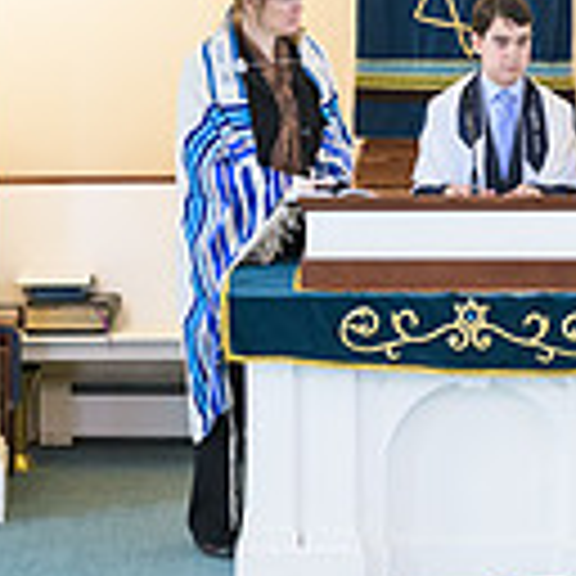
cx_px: 490
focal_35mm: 327
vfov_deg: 5.4
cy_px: 65
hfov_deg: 5.4
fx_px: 6156
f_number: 3.2
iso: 1250
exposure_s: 1/125
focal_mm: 85
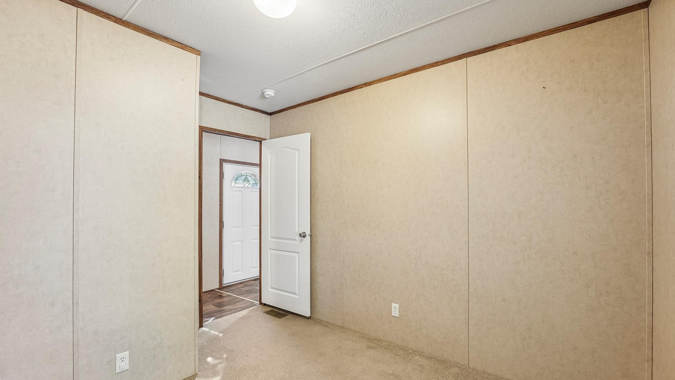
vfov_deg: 70.3
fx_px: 268
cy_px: 212
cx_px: 343
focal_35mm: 15
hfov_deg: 103.0
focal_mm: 14
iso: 400
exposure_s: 1/6
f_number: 8
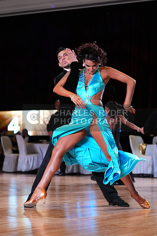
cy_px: 118
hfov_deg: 12.9
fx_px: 693
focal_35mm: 106
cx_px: 78
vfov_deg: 19.3
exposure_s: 1/500
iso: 3200
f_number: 4
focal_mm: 106
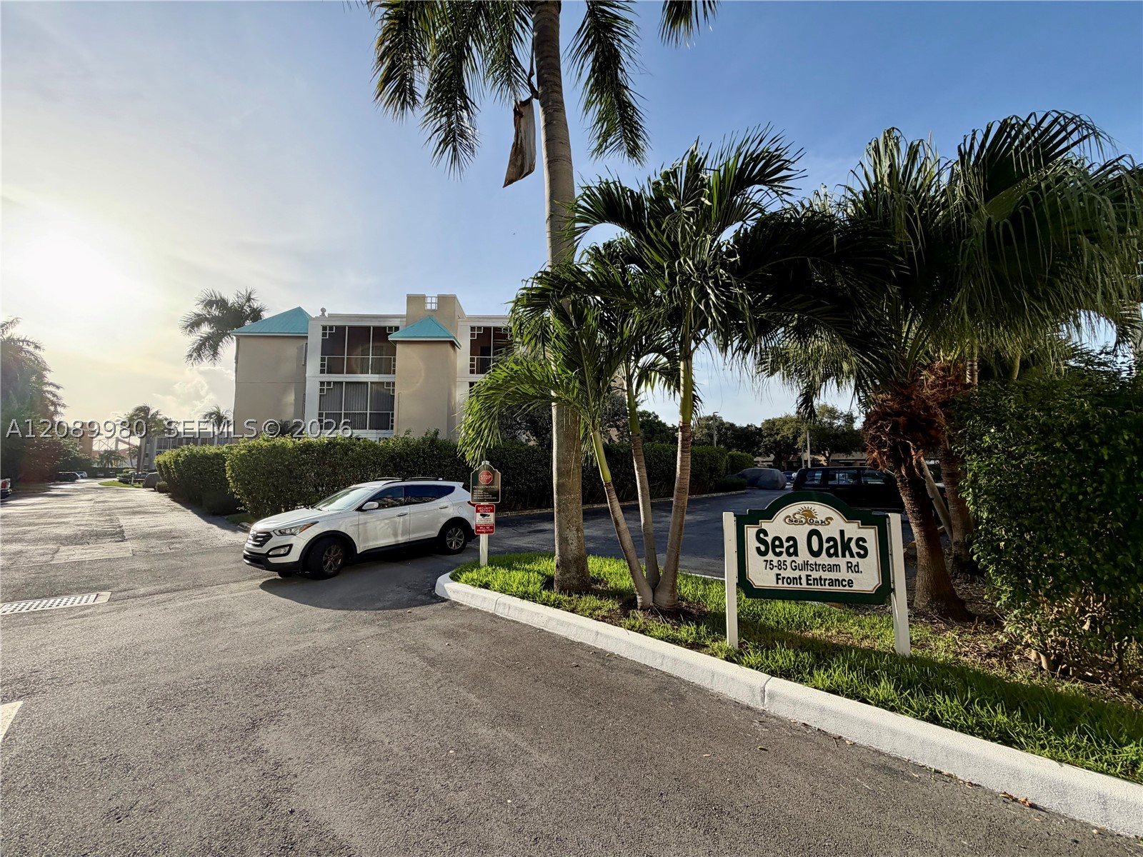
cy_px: 428
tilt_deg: +6.1
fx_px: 462
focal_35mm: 14
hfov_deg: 102.1
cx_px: 572
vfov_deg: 85.7
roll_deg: +1.5
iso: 32
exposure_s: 1/770
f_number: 2.2
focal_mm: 2.22
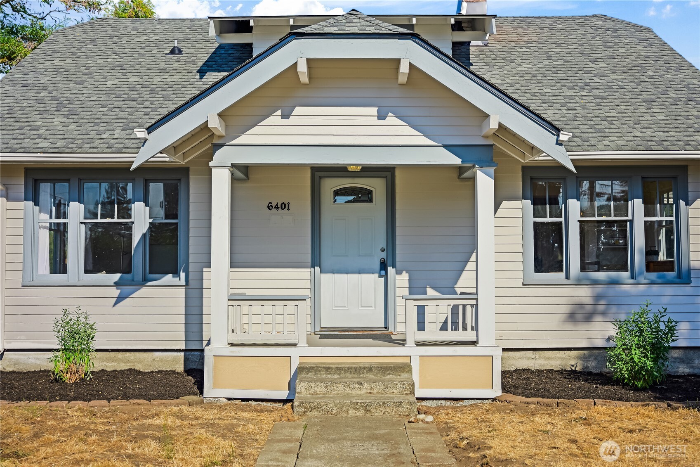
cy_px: 234
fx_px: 758
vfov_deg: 34.2
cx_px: 350
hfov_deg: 49.6
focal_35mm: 39
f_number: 2.8
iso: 200
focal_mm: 39
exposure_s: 1/6400
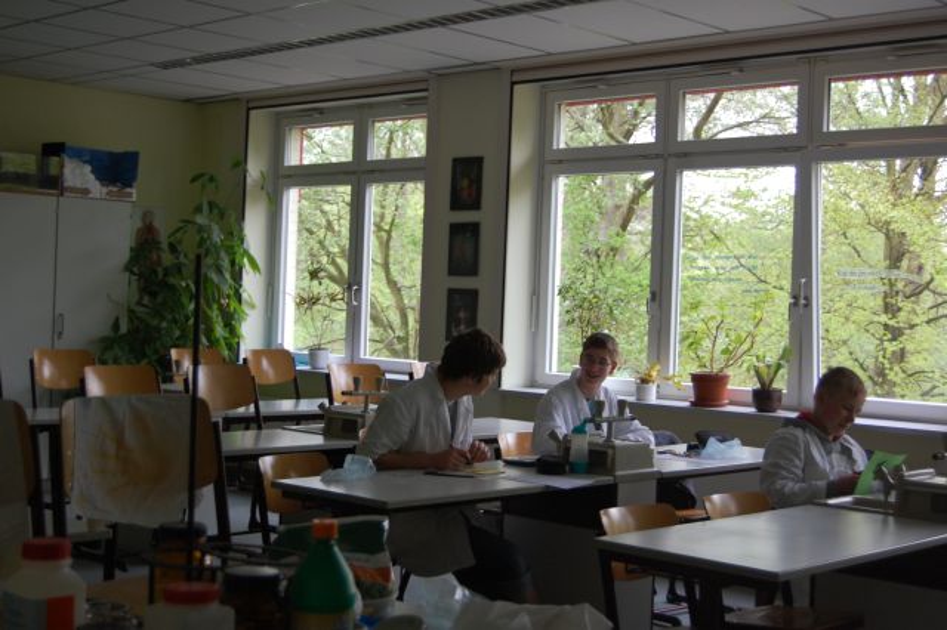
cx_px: 474
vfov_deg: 25.7
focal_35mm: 52
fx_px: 1380
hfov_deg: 37.9
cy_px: 315
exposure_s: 1/30
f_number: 4.8
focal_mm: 35
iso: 400
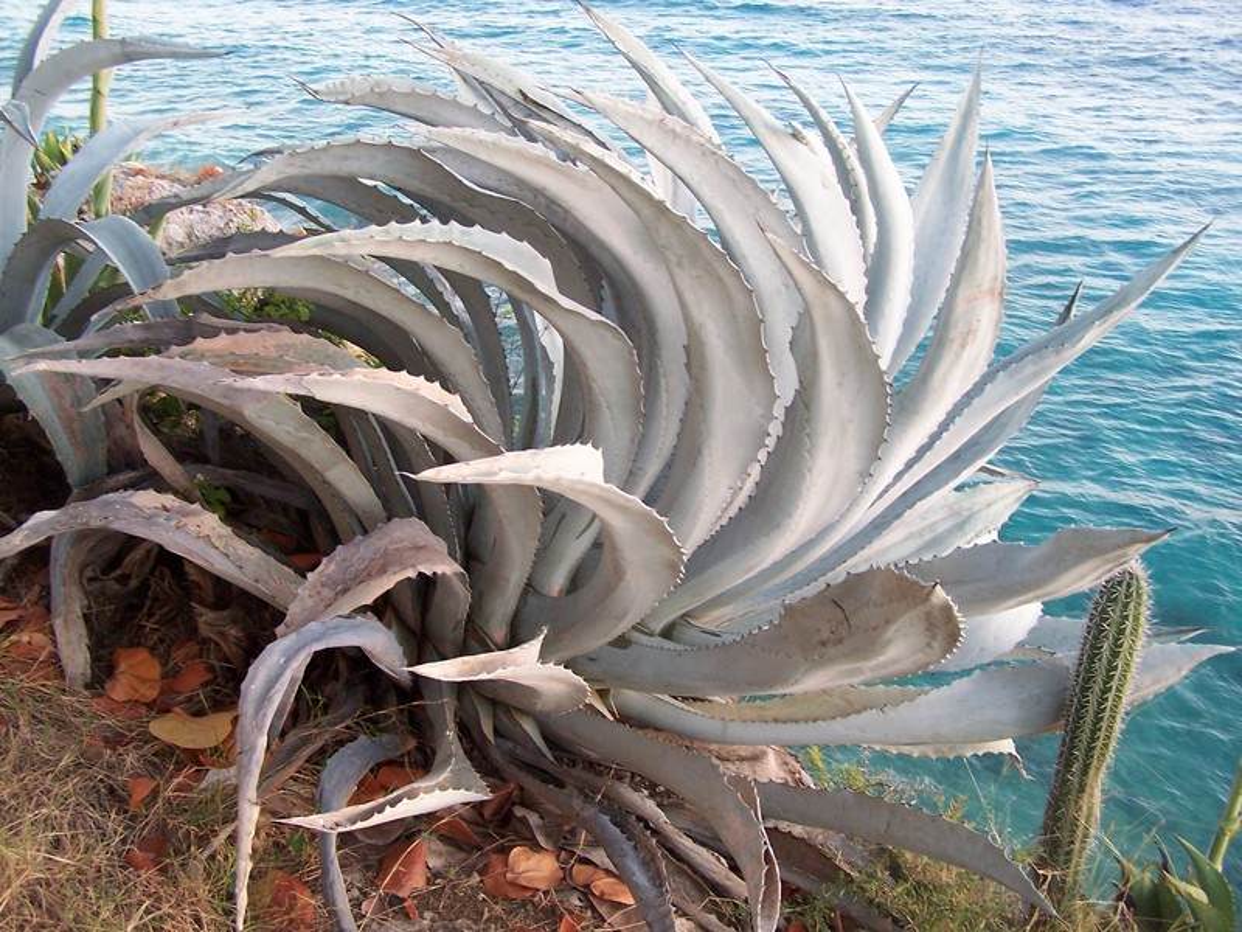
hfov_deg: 49.0
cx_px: 621
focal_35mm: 38
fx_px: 1363
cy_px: 466
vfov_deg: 37.7
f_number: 2.8
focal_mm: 6.3
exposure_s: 1/30
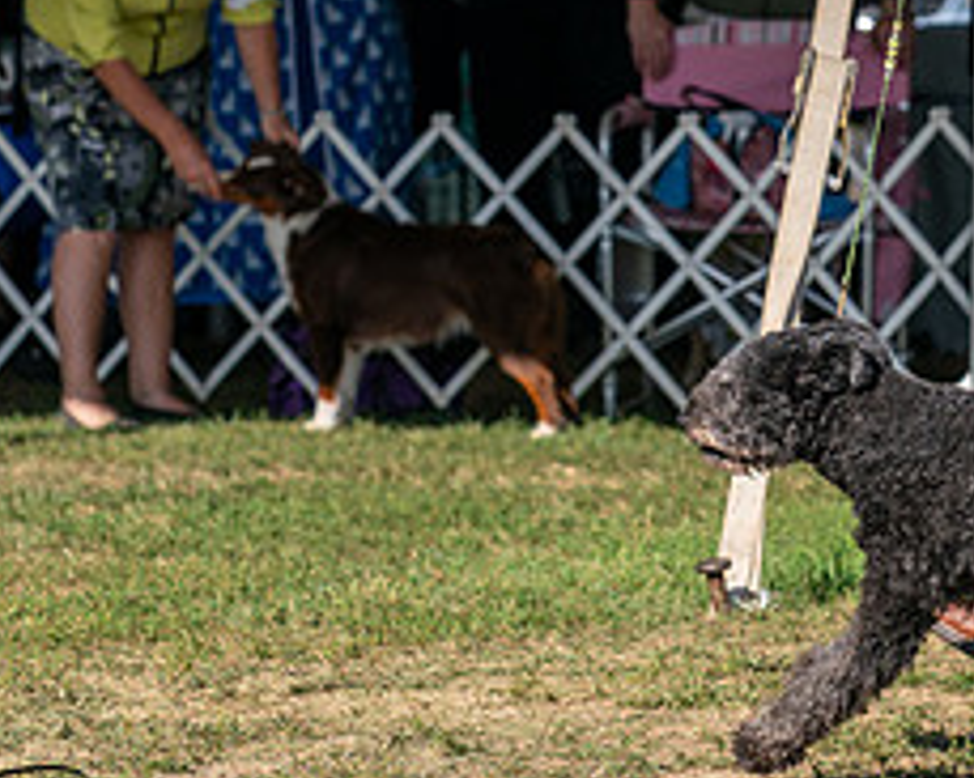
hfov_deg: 6.7
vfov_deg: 5.4
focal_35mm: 288
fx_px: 8299
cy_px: 47
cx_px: 1006
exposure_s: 1/1250
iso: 100
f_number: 4.5
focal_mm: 104
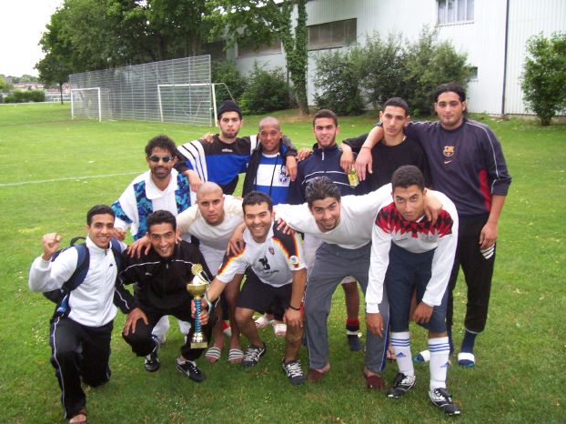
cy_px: 211
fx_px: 572
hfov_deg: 52.6
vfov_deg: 40.7
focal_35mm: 35
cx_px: 278
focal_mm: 5.6
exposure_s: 1/112
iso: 140
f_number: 2.7
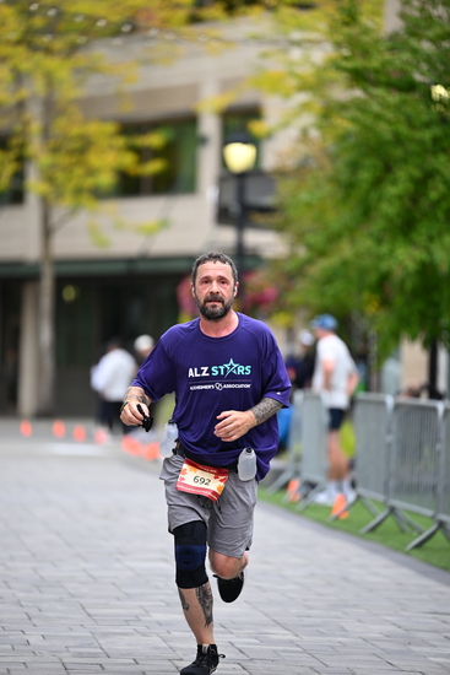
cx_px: 225
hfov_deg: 6.9
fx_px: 3747
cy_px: 338
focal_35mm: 200
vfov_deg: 10.3
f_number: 2.8
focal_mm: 200
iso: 640
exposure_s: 1/2000
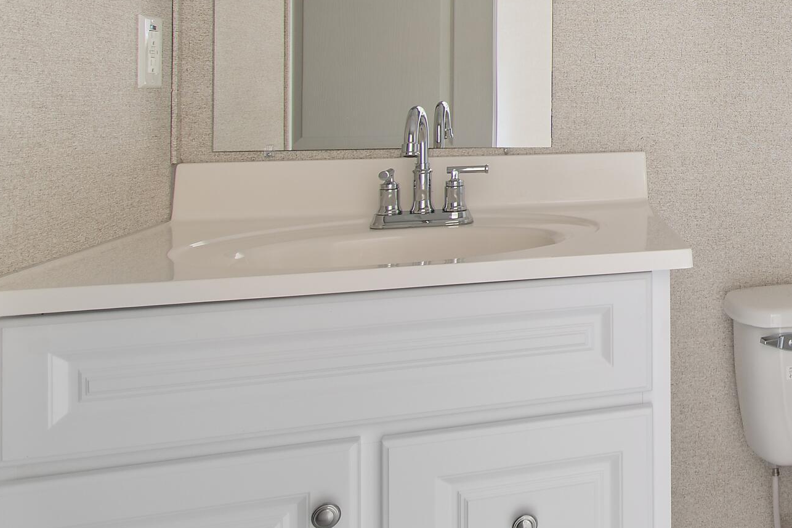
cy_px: 106
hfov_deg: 44.8
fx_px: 770
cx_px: 818
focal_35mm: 35
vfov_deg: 36.6
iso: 100
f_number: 4.5
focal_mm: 10
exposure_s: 3
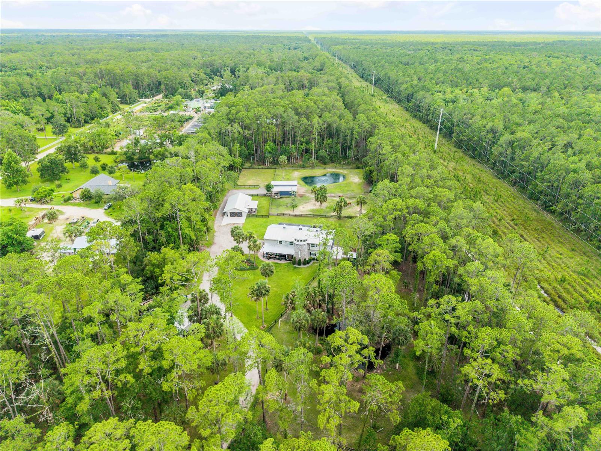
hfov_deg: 71.6
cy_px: 226
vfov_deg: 56.8
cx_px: 300
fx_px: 417
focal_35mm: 24
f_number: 1.8
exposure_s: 1/200
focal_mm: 8.67
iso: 320
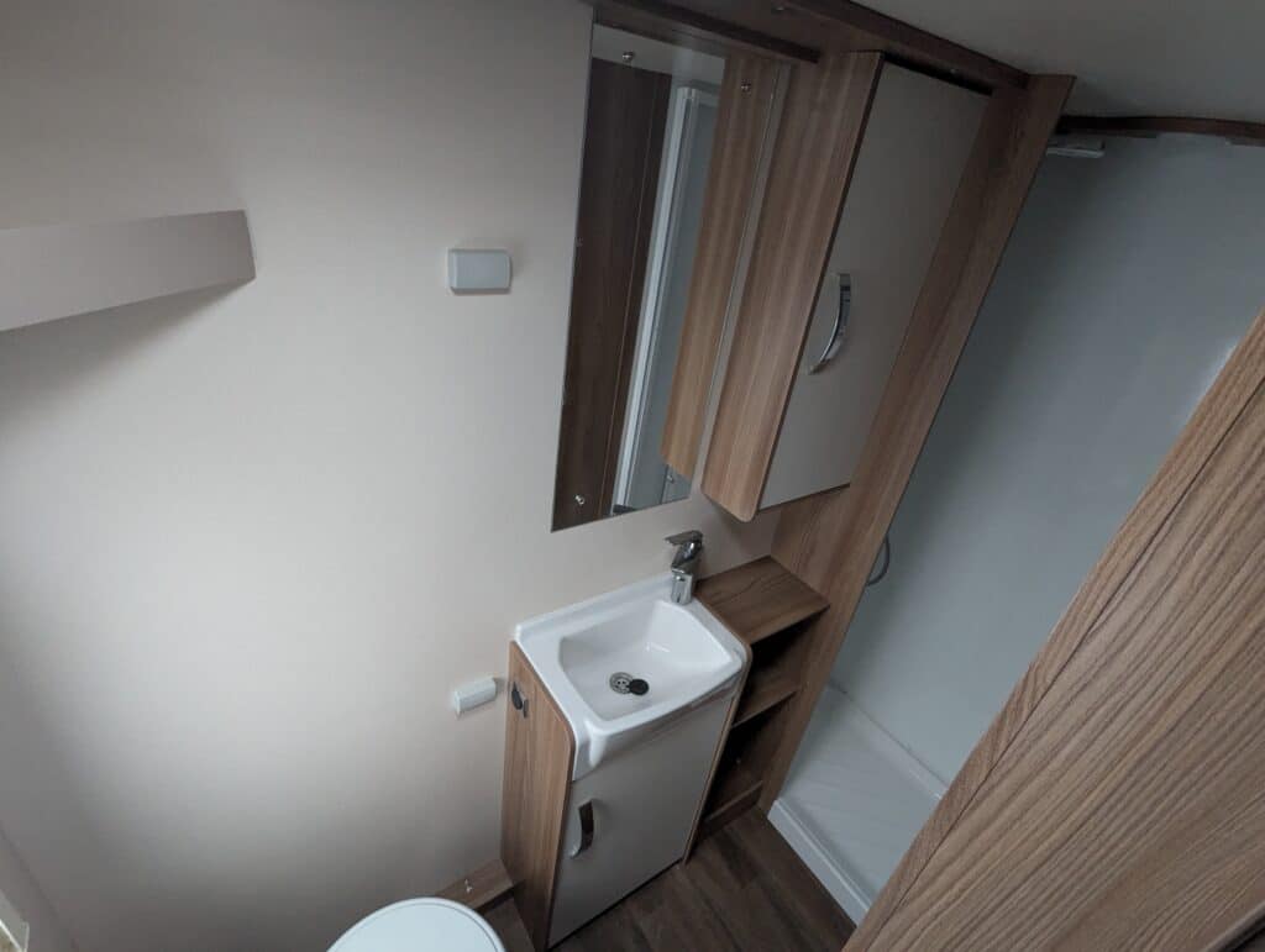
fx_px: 586
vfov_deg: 78.2
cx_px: 632
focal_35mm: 16
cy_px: 476
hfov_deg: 94.4
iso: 666
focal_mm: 2.35
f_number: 2.2
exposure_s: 1/25
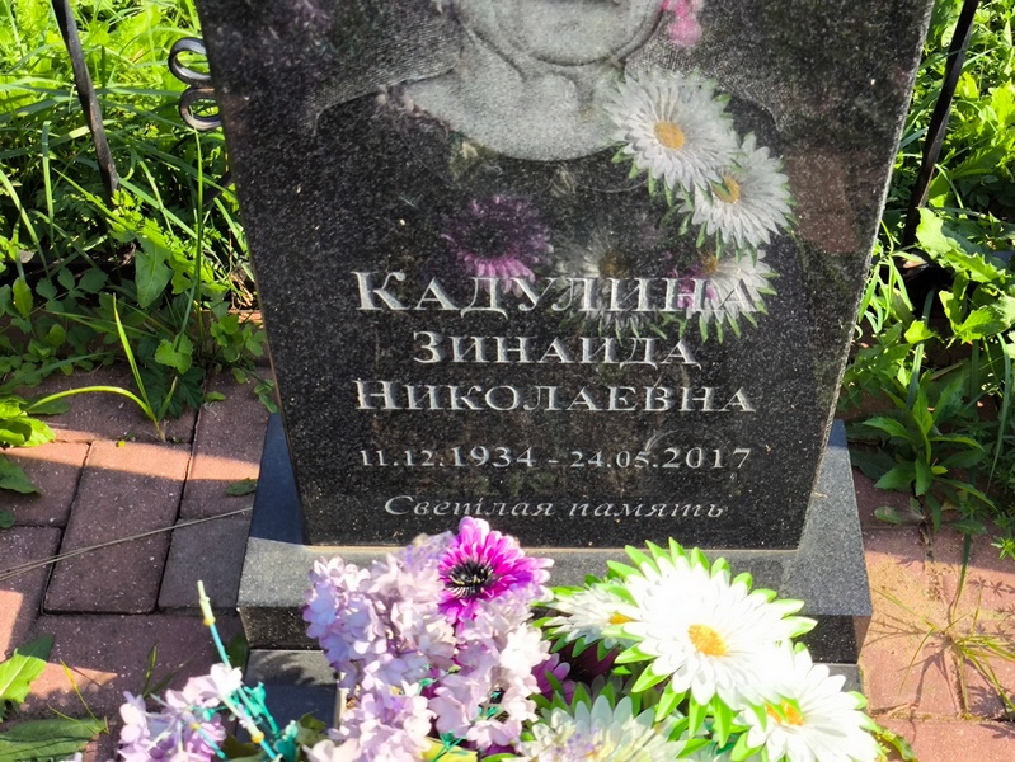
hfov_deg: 38.2
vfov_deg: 29.1
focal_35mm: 50
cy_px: 381
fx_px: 1467
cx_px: 508
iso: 50
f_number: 1.7
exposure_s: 1/754
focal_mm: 4.71
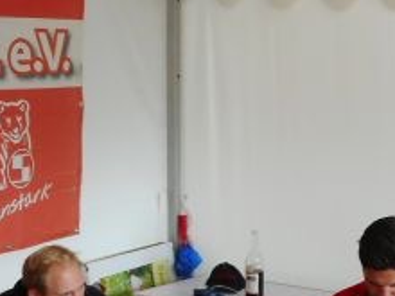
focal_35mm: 91
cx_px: 388
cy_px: 221
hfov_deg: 20.9
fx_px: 1038
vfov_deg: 16.2
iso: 80
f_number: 3.7
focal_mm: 4.5
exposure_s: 1/60
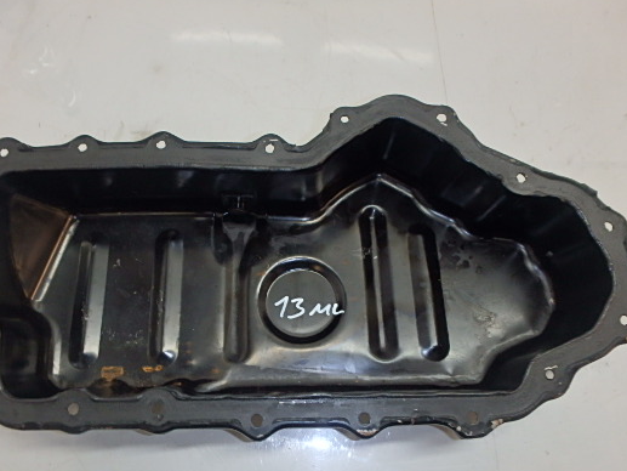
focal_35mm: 26
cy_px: 285
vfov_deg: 52.7
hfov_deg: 67.1
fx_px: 471
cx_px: 281
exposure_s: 1/30
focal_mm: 3.7
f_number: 3.5
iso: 160
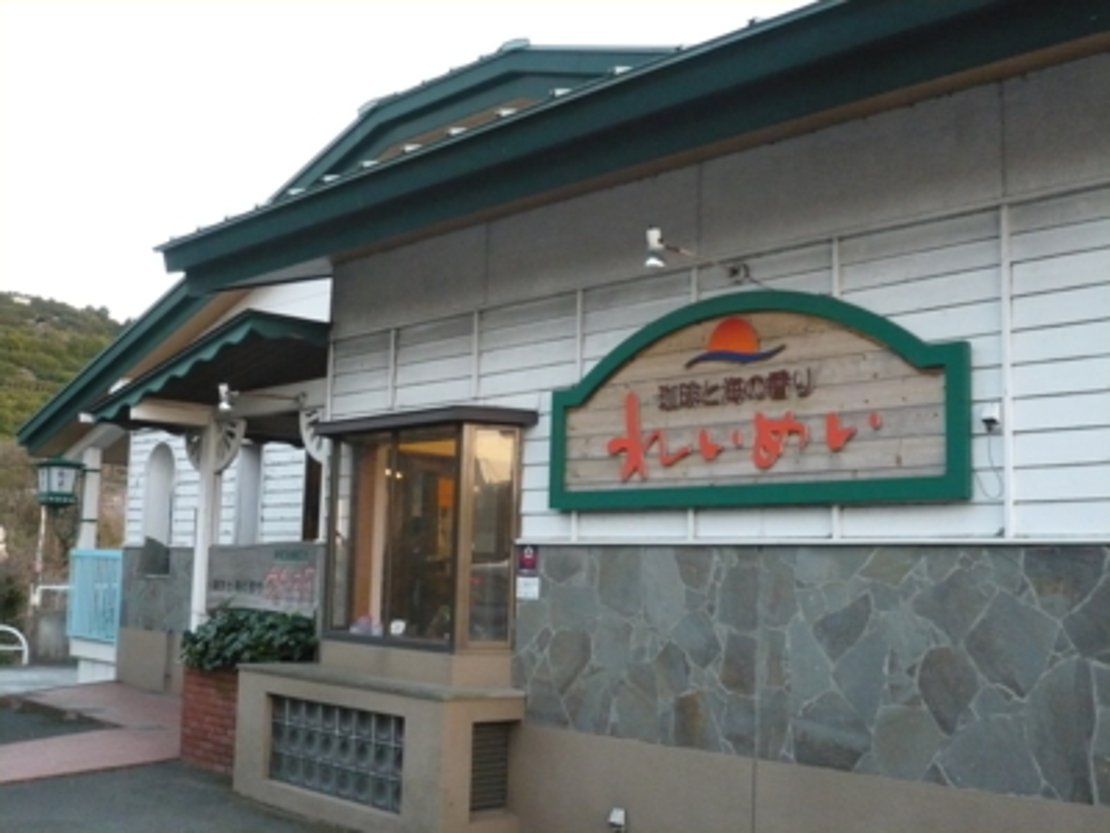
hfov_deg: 49.0
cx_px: 555
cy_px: 416
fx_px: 1219
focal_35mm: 38
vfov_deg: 37.7
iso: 400
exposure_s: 1/60
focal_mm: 6.2
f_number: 3.2
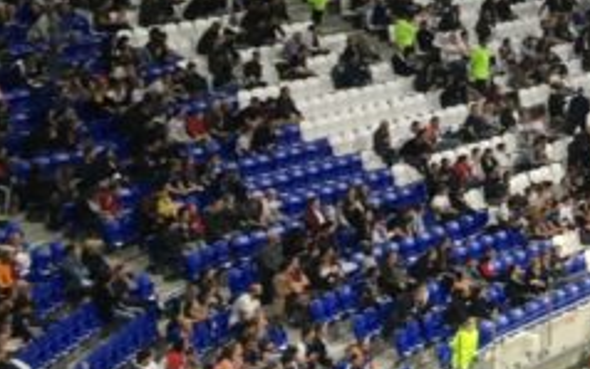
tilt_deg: -0.4
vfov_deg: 9.6
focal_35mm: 132
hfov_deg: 13.7
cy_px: -193
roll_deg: +0.0
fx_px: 2123
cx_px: 1140
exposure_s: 1/33
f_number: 2.2
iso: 50
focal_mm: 4.15
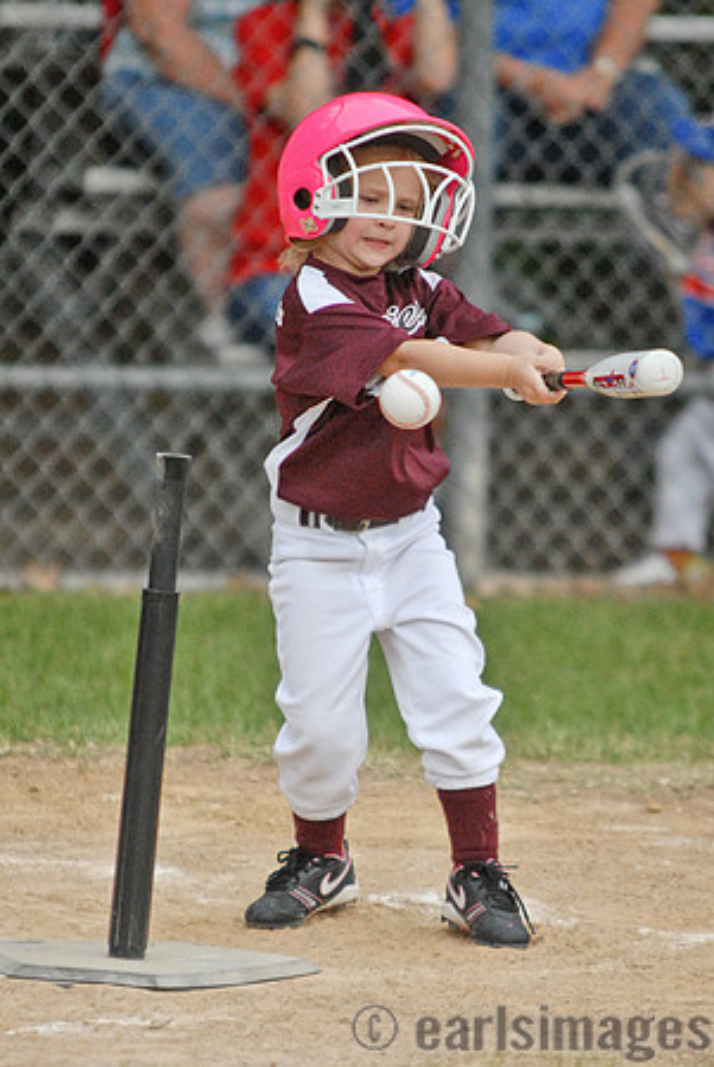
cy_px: 534
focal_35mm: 300
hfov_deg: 4.6
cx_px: 357
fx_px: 8904
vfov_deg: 6.9
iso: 1000
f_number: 2.8
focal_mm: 200
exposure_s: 1/5000
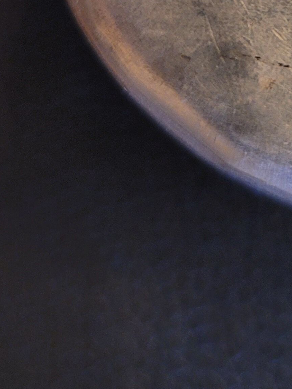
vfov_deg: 19.2
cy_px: -171
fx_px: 1023
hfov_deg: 15.7
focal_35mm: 91
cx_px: 346
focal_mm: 5.4
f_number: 1.8
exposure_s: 1/50
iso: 200
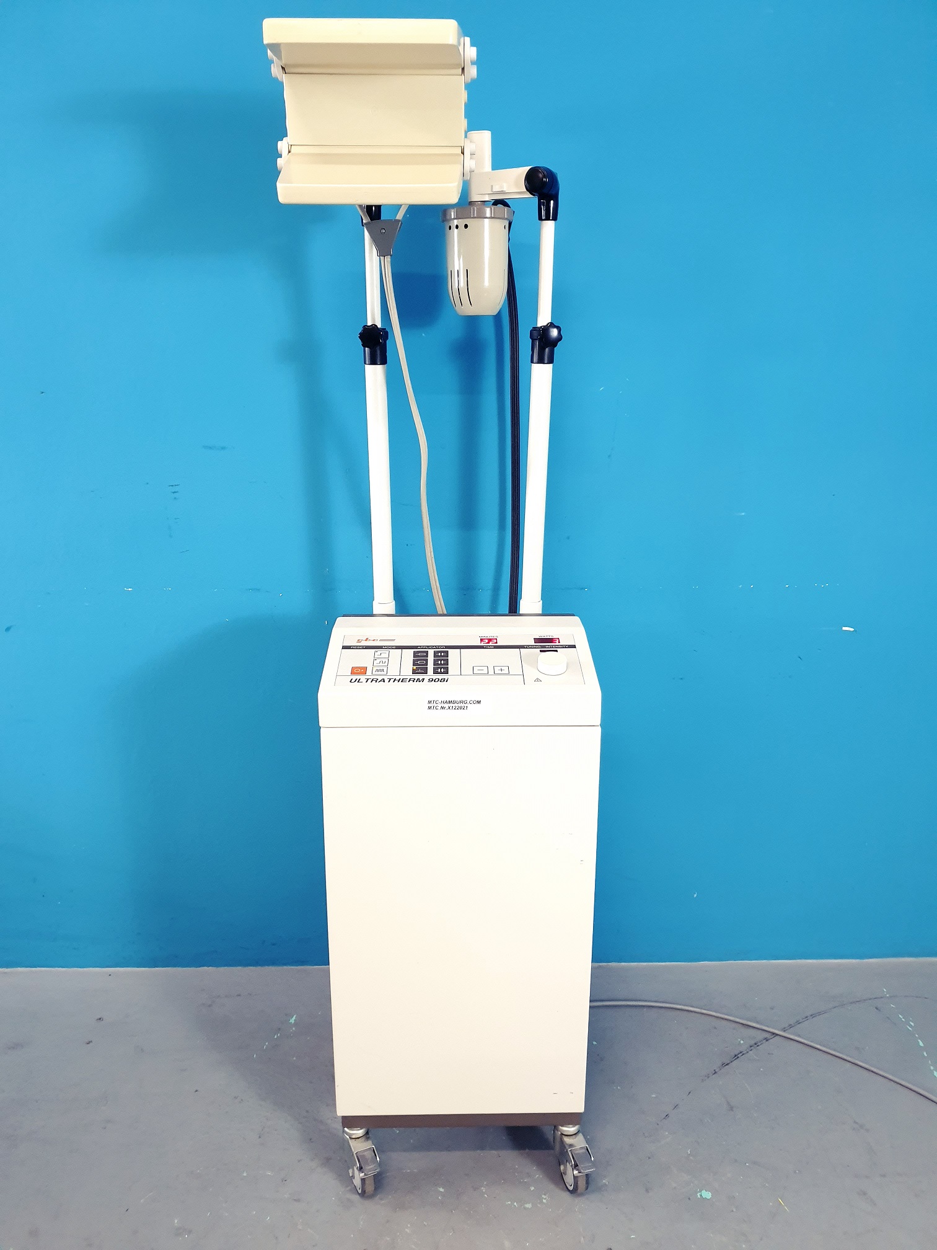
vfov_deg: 67.3
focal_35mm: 26
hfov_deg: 53.1
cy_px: 625
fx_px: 938
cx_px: 468
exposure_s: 1/50
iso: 250
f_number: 1.5
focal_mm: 4.3
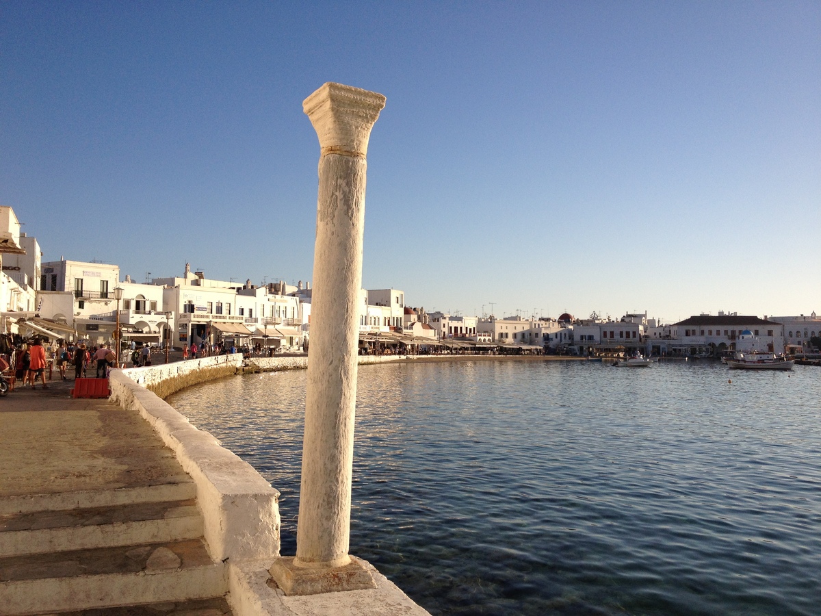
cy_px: 308
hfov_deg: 52.6
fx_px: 830
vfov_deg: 40.7
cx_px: 410
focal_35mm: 35
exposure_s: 1/2045
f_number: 2.4
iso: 50
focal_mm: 4.28
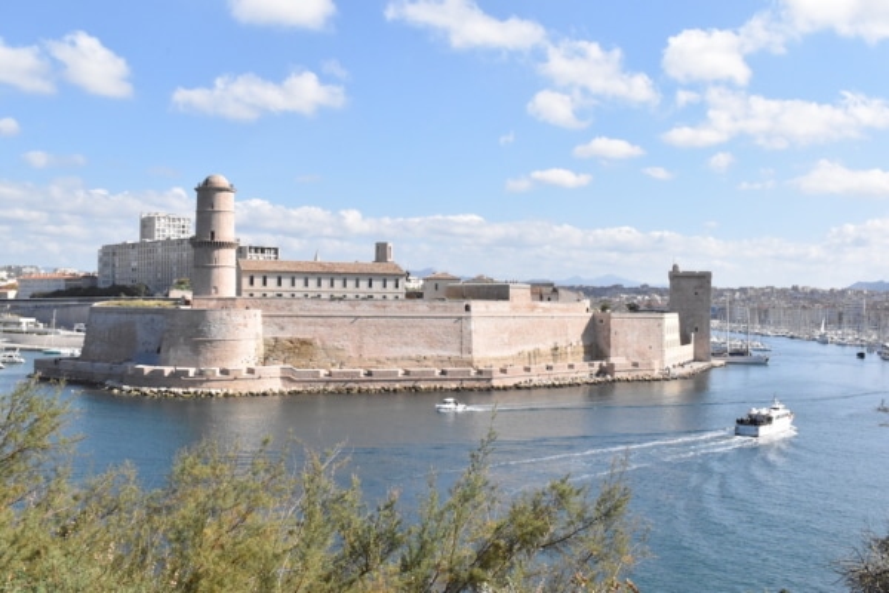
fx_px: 889
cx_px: 444
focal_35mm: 36
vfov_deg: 36.9
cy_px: 296
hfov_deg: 53.1
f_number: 20
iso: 3200
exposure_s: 1/1600
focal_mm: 24
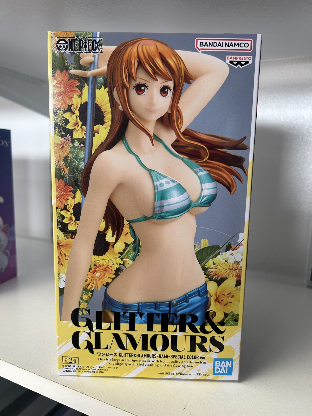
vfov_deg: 67.3
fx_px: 312
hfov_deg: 53.1
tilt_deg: -7.3
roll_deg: -1.7
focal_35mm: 26
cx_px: 156
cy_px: 208
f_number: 1.5
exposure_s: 1/120
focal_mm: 5.7
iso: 64
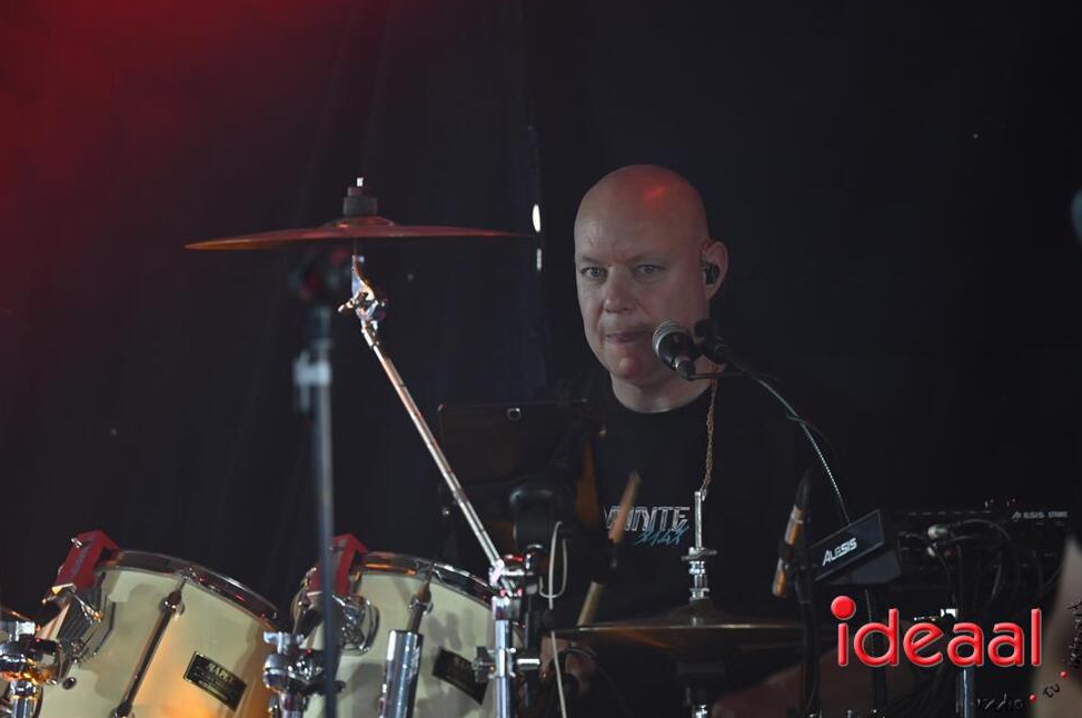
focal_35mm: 408
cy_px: 354
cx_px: 546
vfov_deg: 3.4
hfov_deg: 5.1
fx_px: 12246
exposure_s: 1/60
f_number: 5.6
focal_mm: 400
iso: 1600
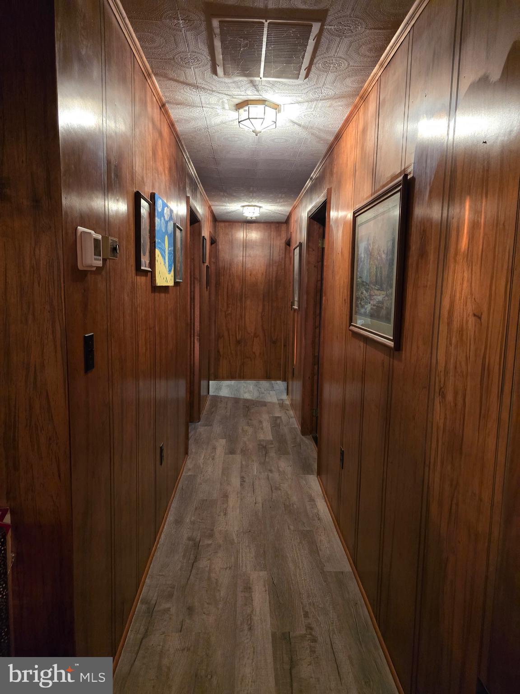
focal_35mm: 23
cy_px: 347
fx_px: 461
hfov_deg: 58.9
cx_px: 260
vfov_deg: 73.9
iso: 1600
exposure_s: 1/60
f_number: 1.7
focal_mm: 6.3
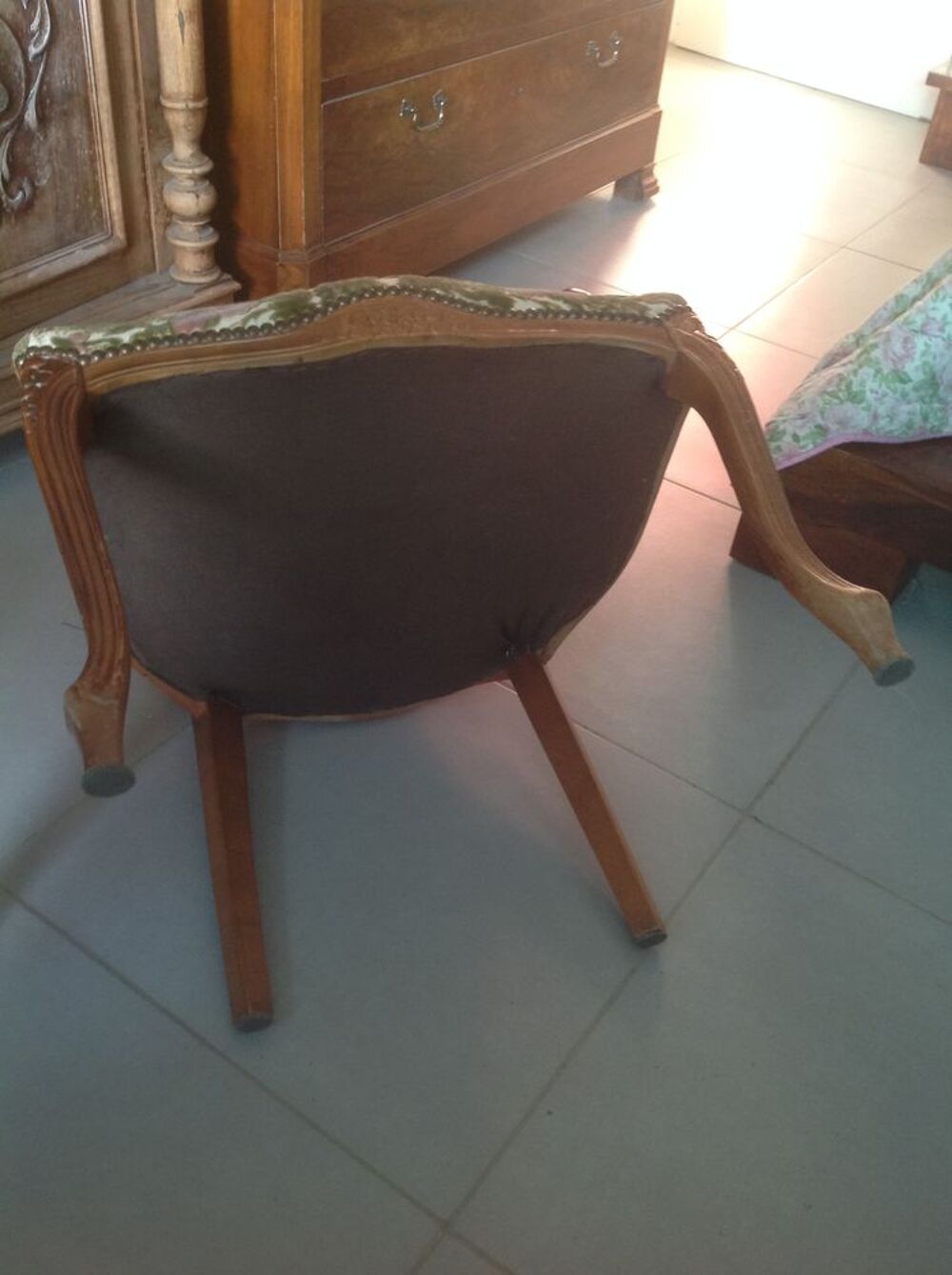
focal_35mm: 35
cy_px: 638
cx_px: 476
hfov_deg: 40.6
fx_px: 1287
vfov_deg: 52.7
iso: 125
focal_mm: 4.28
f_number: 2.4
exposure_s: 1/15
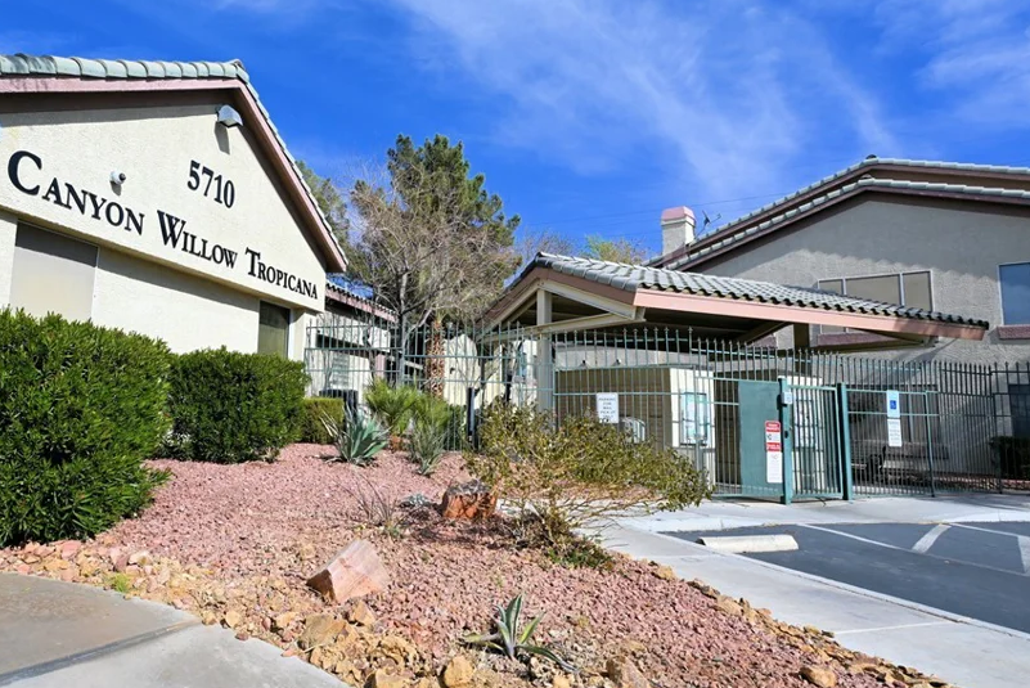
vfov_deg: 55.1
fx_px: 658
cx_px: 393
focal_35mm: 23
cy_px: 321
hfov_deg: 74.9
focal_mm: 12
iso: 100
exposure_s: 1/500
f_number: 8
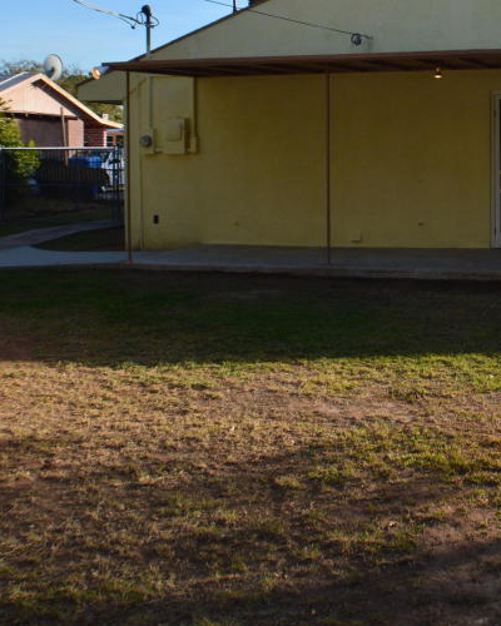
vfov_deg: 28.8
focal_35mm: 65
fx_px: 1205
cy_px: 170
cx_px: 390
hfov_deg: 23.2
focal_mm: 20
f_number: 11
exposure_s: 1/400
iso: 400
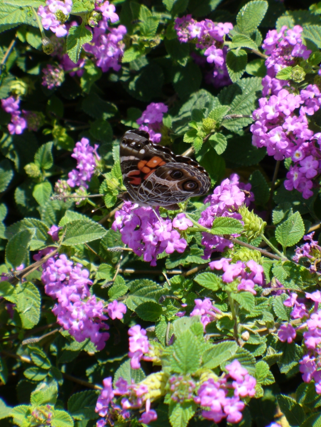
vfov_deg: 8.9
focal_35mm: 223
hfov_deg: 6.7
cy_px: 214
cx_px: 160
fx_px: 2757
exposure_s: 1/400
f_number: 4.5
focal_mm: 36.6
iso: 80
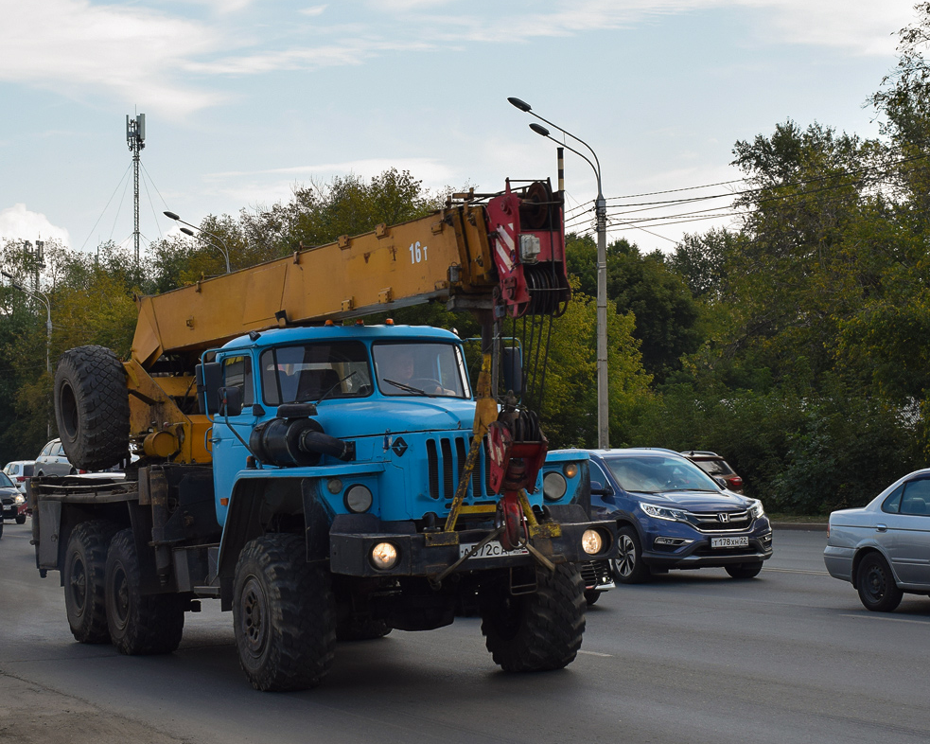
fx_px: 1514
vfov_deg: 27.6
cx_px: 386
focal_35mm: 55
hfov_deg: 34.1
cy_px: 375
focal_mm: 32
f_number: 8
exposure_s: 1/320
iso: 200
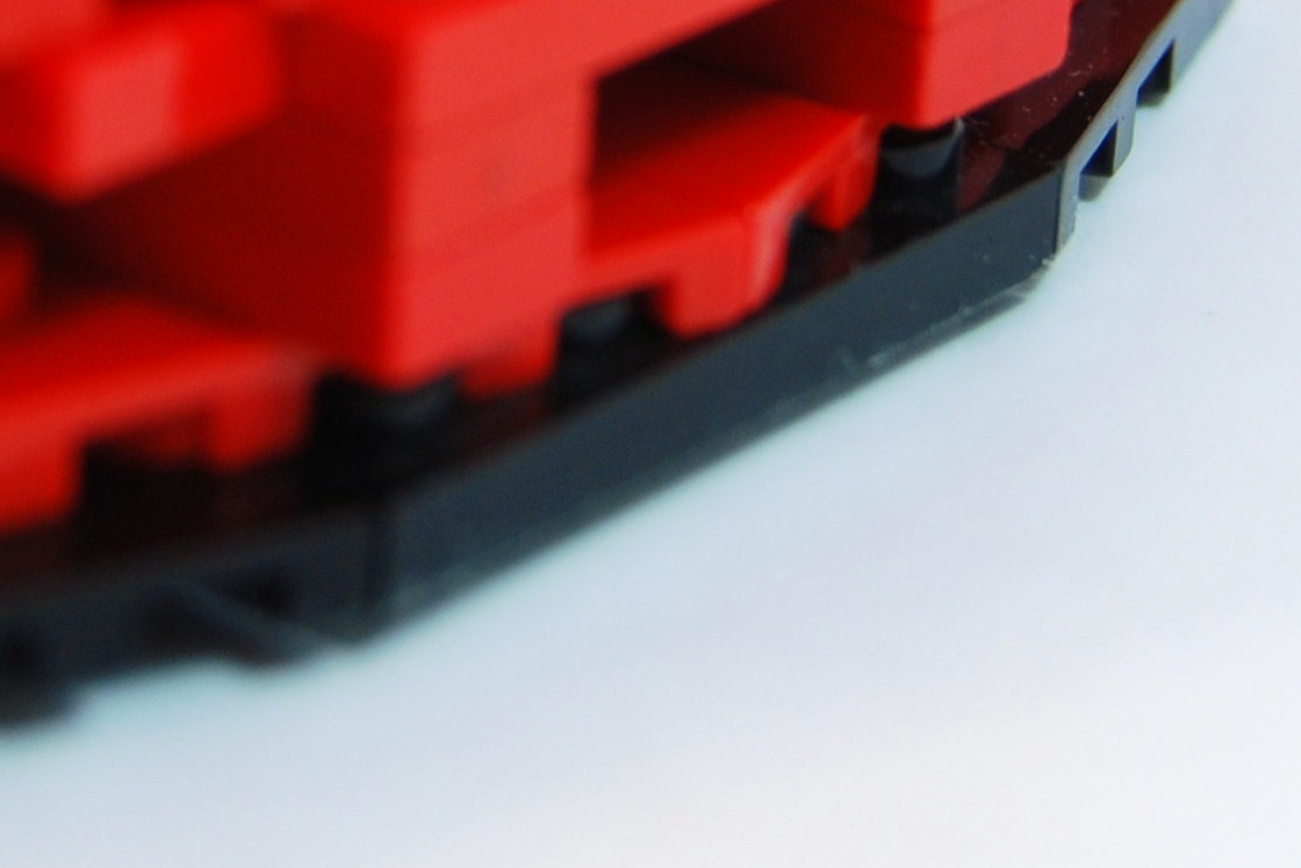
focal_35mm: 182
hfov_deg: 11.3
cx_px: 374
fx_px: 6568
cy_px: -485
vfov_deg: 7.4
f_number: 5.6
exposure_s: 1/125
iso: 200
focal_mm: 35
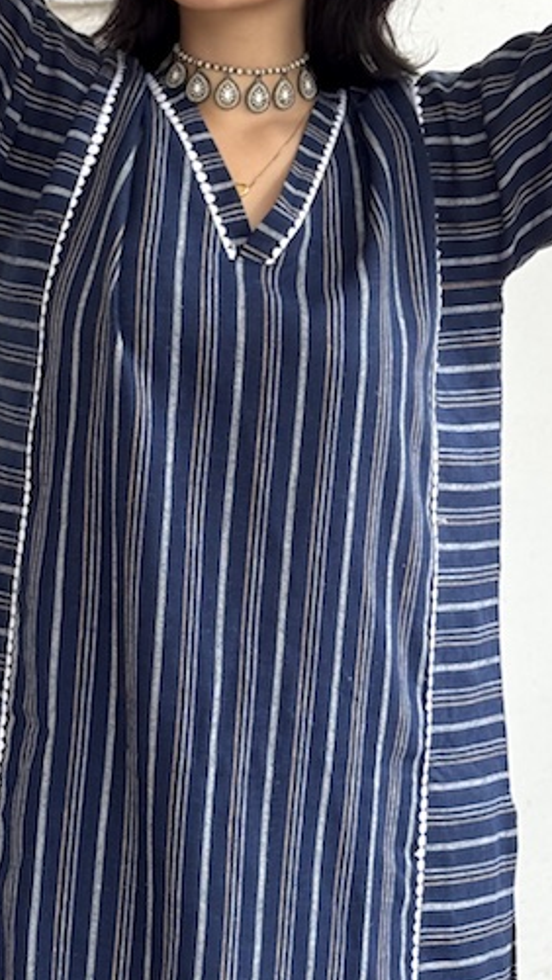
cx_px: 177
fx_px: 2705
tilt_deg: -8.4
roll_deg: -0.5
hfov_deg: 11.6
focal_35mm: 104
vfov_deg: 20.5
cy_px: 538
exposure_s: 1/165
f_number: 1.78
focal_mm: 6.76
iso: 80
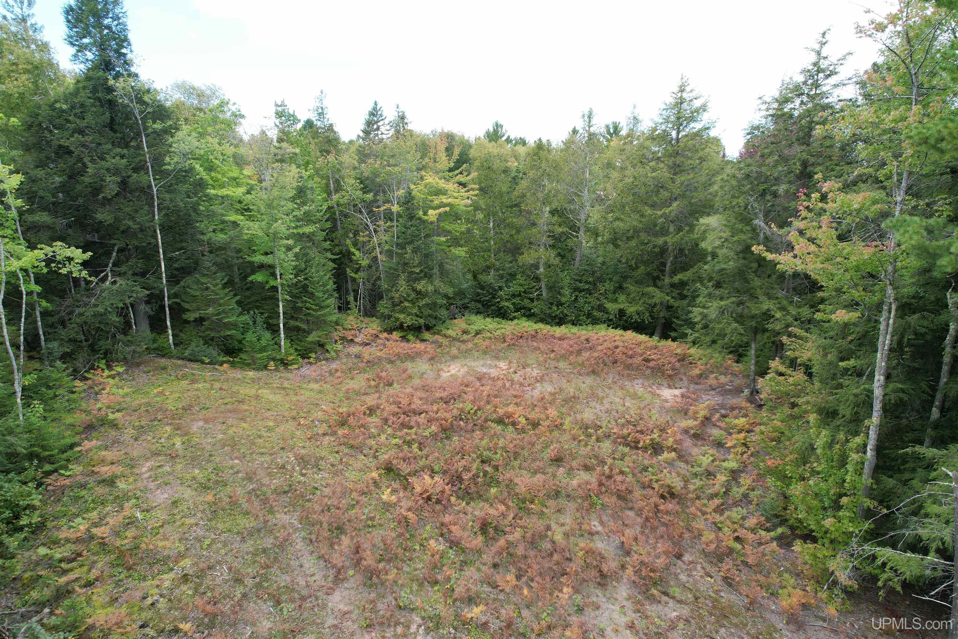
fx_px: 585
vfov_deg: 57.2
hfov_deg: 78.6
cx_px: 479
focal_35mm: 22
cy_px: 320
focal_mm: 8.38
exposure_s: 1/400
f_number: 2.8
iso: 200
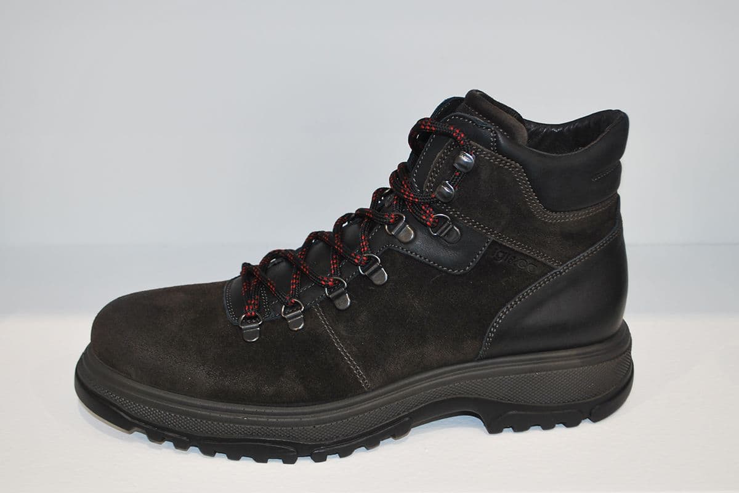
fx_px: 862
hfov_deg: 46.4
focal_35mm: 42
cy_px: 246
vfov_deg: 31.9
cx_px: 370
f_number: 4.5
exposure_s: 1/60
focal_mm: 28
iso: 200
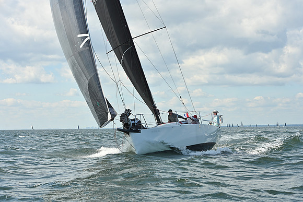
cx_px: 152
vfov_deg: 19.5
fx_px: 589
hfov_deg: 28.8
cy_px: 101
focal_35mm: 70
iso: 250
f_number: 8
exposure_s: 1/1250
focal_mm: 70
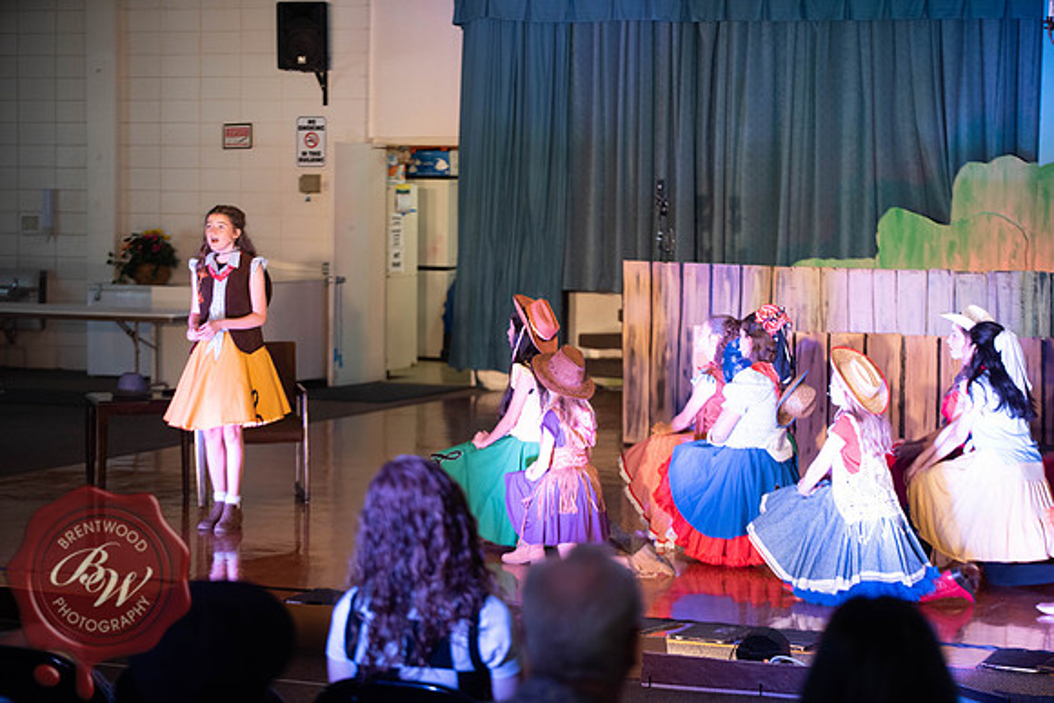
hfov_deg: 22.1
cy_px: 352
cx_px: 527
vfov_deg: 14.9
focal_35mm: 92
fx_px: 2694
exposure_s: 1/100
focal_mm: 92
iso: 1100
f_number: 2.8
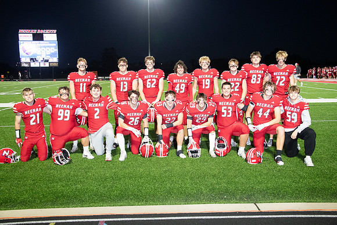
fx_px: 375
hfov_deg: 48.4
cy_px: 112
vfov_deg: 33.4
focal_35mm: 40
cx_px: 168
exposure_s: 1/160
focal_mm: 40
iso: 5000
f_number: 5.6
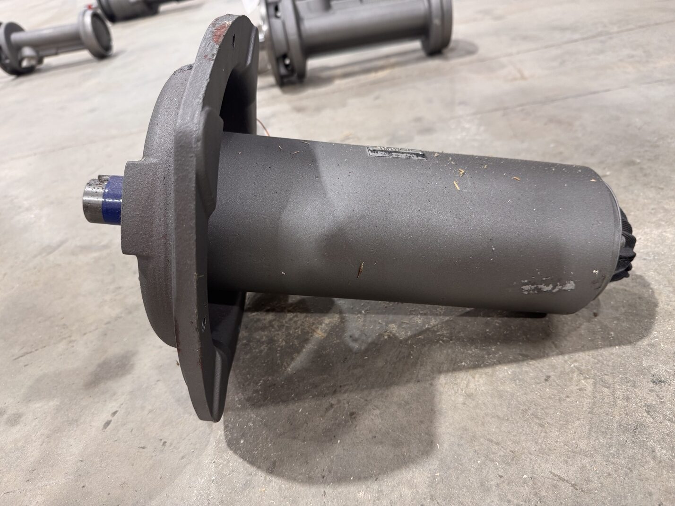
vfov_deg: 56.8
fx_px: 468
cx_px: 338
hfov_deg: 71.6
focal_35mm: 24
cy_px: 253
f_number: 1.78
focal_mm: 6.76
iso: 160
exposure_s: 1/60
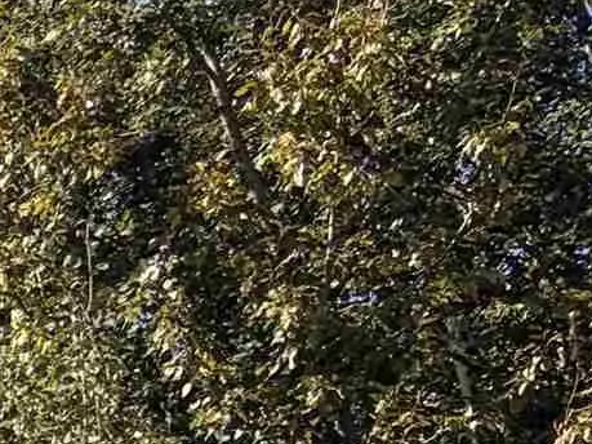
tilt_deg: +3.3
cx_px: -1352
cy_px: 1113
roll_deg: -0.3
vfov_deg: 7.8
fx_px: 2975
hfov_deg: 8.7
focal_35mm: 174
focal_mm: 5.96
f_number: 1.6
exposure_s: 1/2865
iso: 50
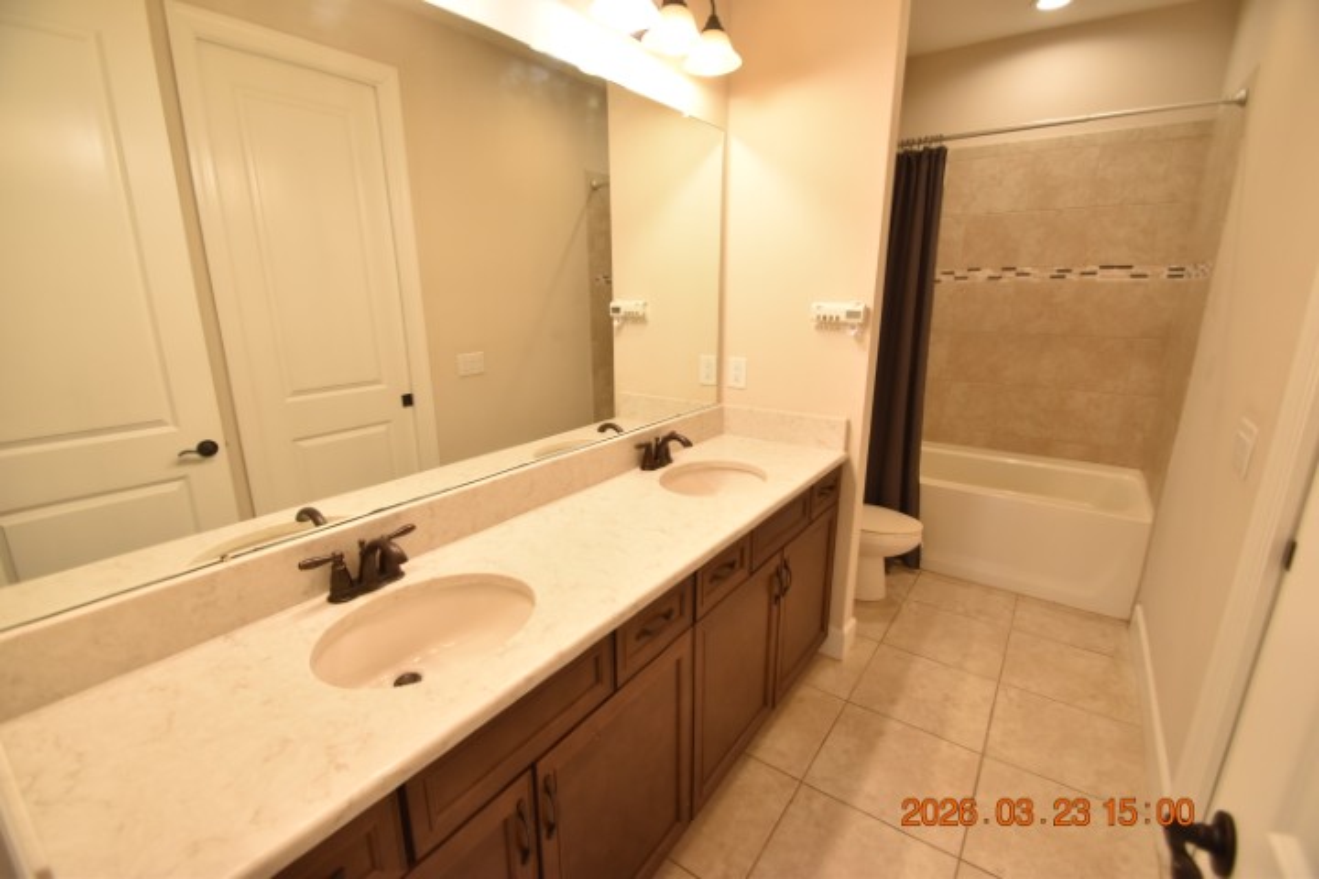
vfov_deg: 77.3
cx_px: 660
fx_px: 550
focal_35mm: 15
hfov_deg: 100.4
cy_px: 440
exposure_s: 1/180
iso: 800
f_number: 3.5
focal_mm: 10
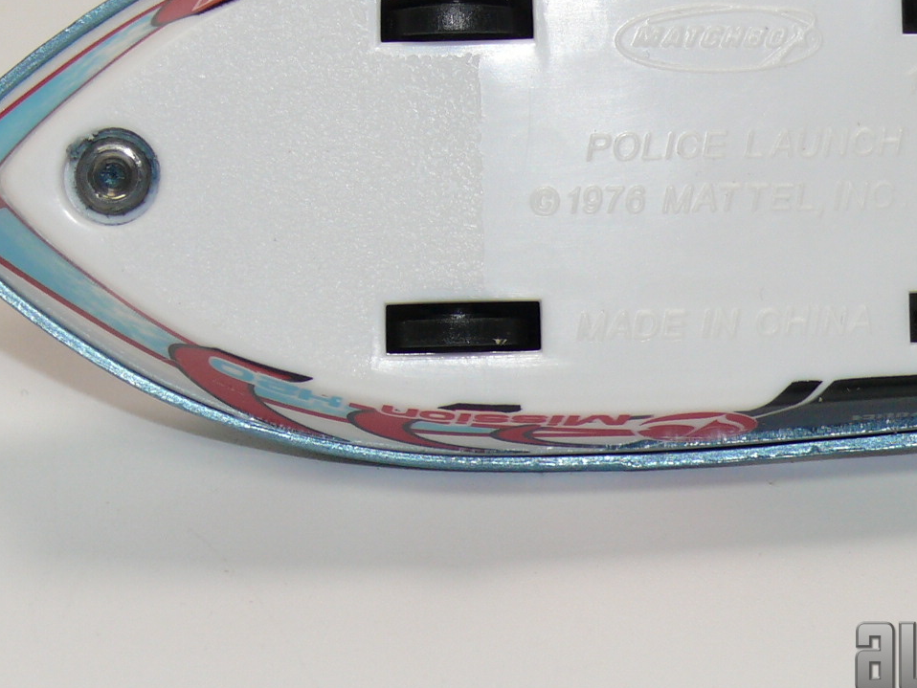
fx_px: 4293
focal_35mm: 162
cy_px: 157
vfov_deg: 9.1
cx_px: 635
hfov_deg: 12.2
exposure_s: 1/30
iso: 100
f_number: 4
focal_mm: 13
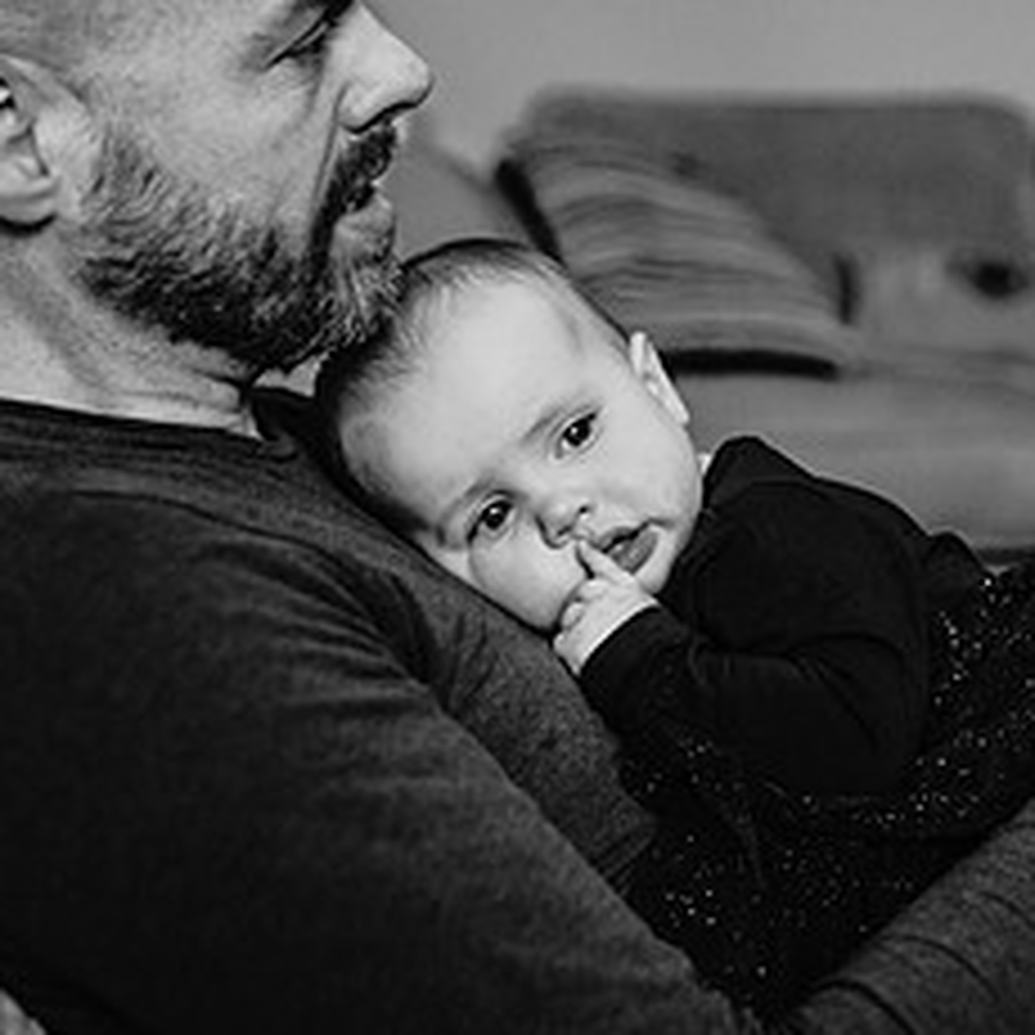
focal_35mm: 75
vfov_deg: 22.9
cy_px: 328
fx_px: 2537
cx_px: 976
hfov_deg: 22.4
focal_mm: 35
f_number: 2.2
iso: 500
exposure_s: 1/160
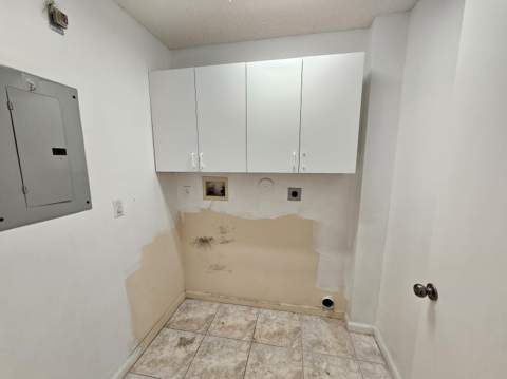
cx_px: 254
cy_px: 190
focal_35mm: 13
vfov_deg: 89.8
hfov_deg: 106.2
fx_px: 190
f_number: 2.2
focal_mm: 2.2
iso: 250
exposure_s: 1/60
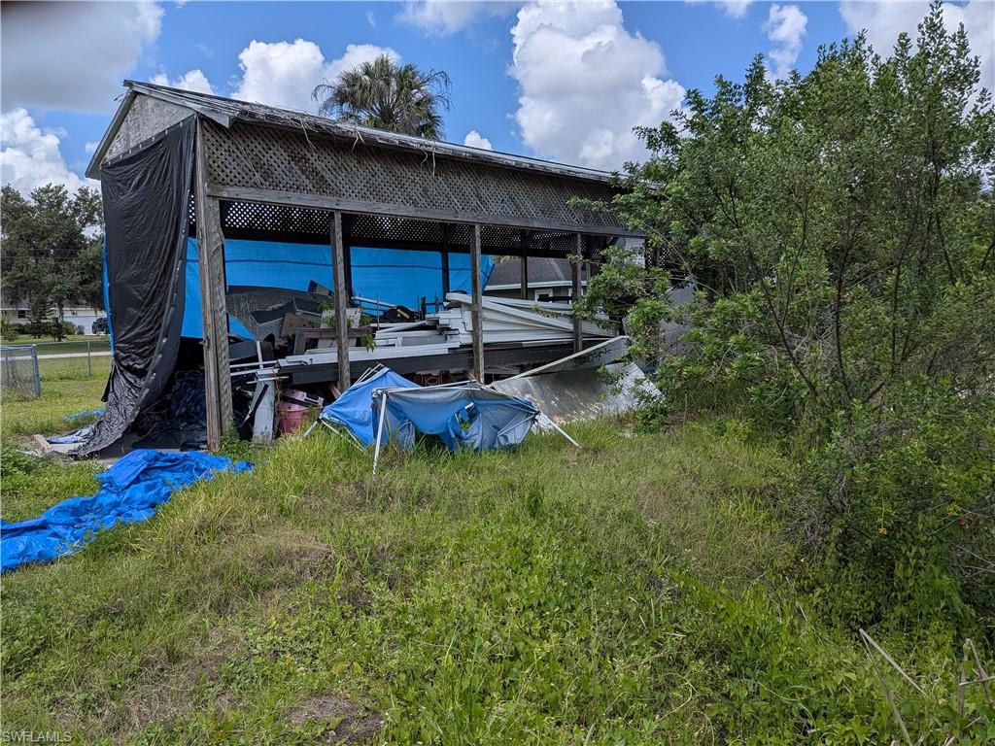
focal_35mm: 24
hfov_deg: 71.6
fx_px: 690
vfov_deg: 56.8
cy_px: 373
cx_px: 498
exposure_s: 1/1976
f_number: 1.7
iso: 29
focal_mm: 4.53
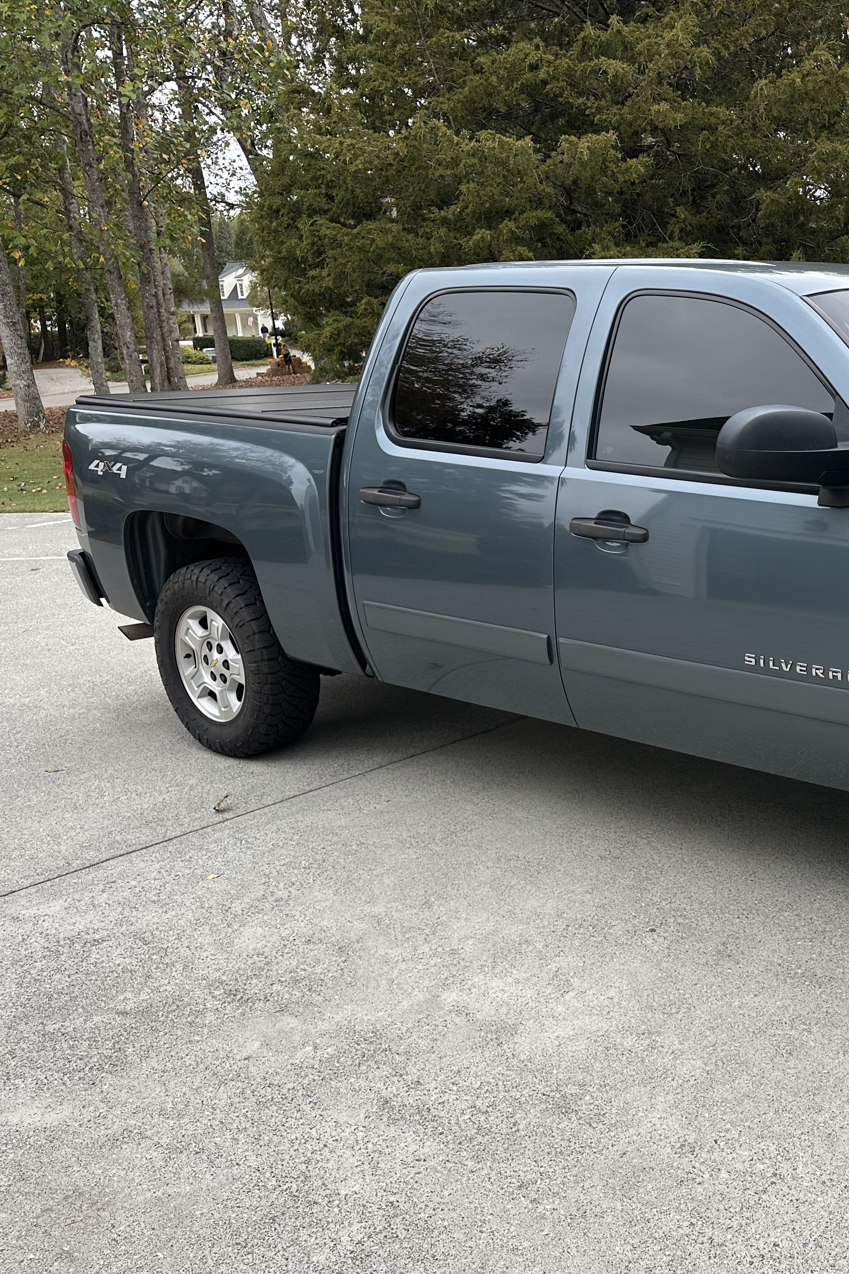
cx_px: 791
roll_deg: +1.0
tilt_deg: -14.8
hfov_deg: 36.1
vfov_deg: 55.8
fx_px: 1203
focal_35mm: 34
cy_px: 644
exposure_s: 1/477
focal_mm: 6.86
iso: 80
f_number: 1.78
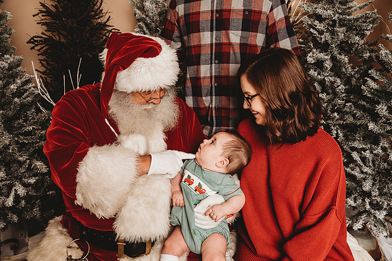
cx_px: 196
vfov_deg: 43.6
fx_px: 327
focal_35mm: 30
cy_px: 130
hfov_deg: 61.9
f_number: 4
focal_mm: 30
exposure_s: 1/160
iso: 100
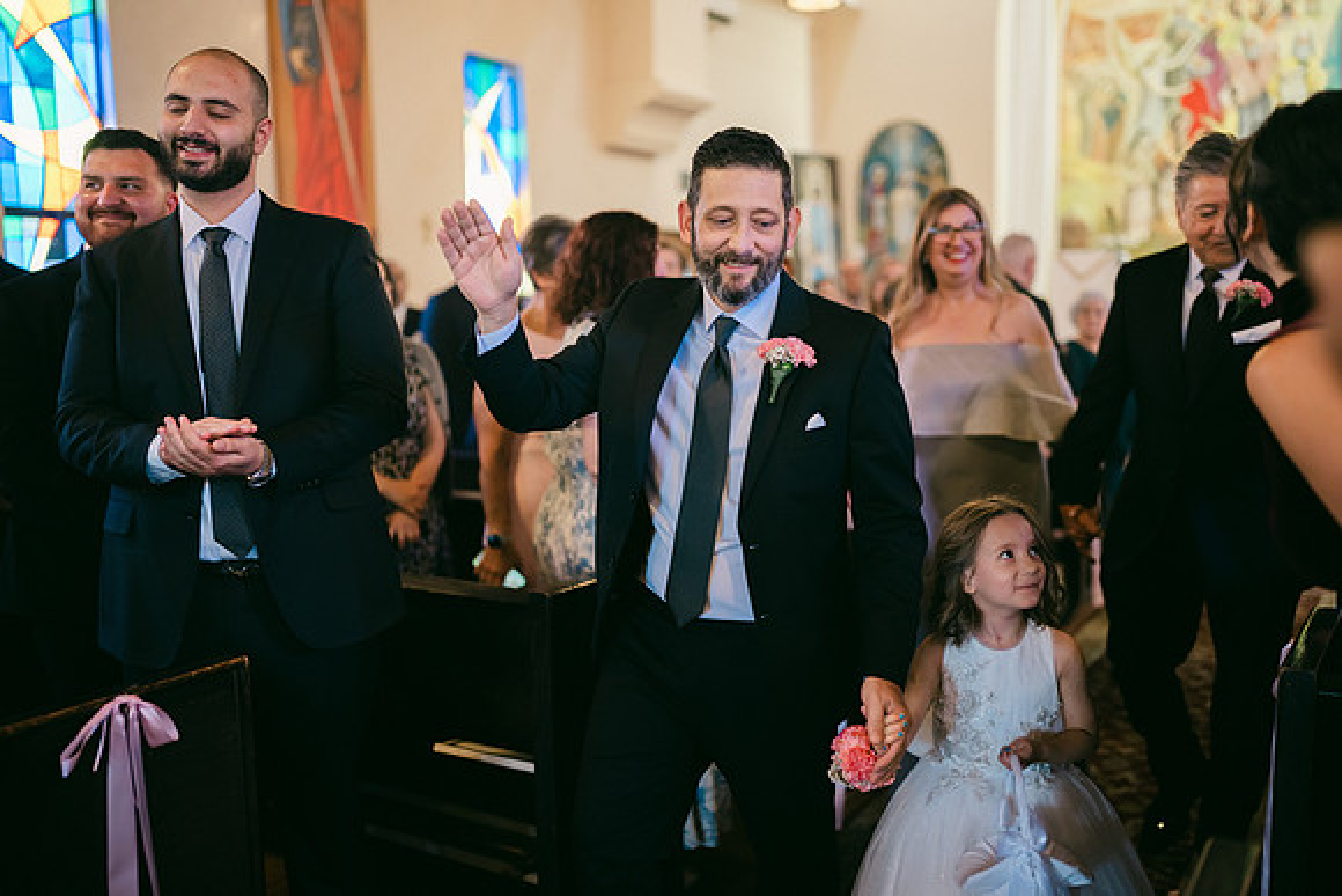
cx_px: 671
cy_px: 448
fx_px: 1305
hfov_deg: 54.4
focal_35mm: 35
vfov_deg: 37.9
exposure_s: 1/320
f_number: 1.2
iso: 800
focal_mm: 35
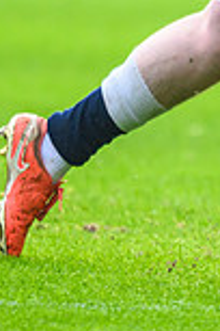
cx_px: 441
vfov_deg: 0.8
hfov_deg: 0.5
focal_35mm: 2511
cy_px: -95
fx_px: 23016
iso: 2000
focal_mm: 560
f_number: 4
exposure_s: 1/1250
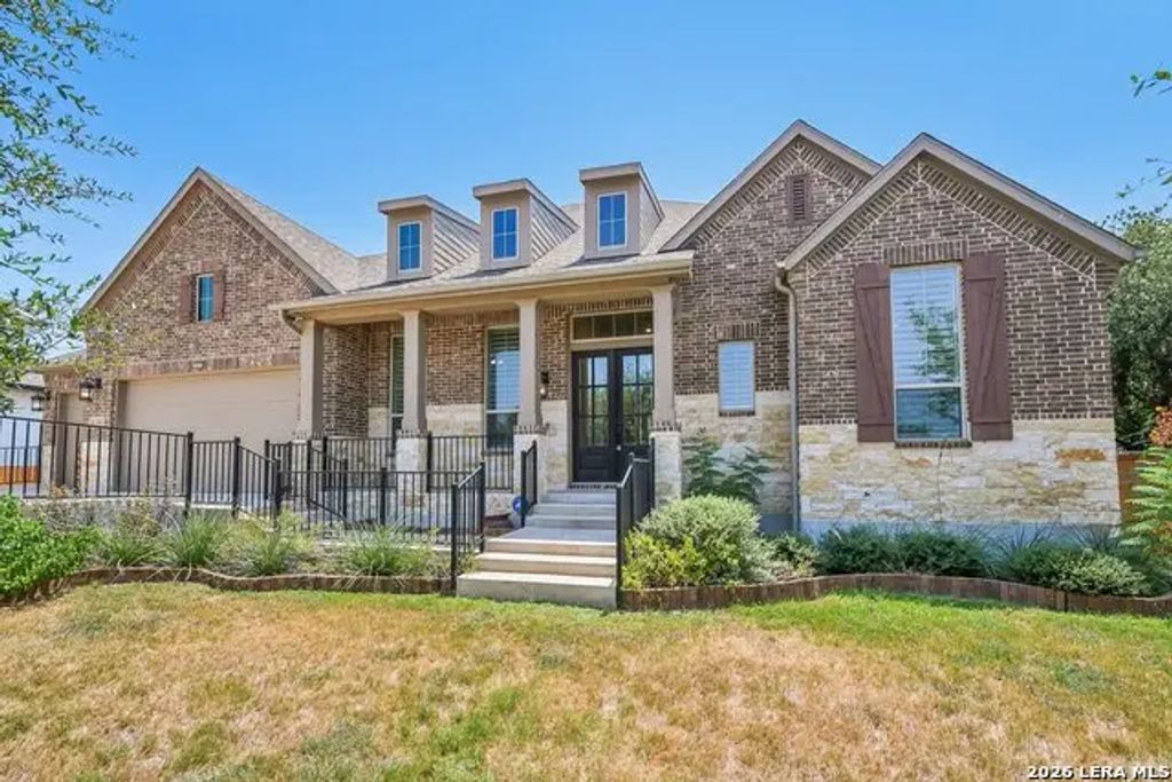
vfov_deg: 77.3
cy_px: 391
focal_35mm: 15
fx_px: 488
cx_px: 586
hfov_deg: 100.4
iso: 400
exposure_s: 1/640
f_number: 8
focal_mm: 10
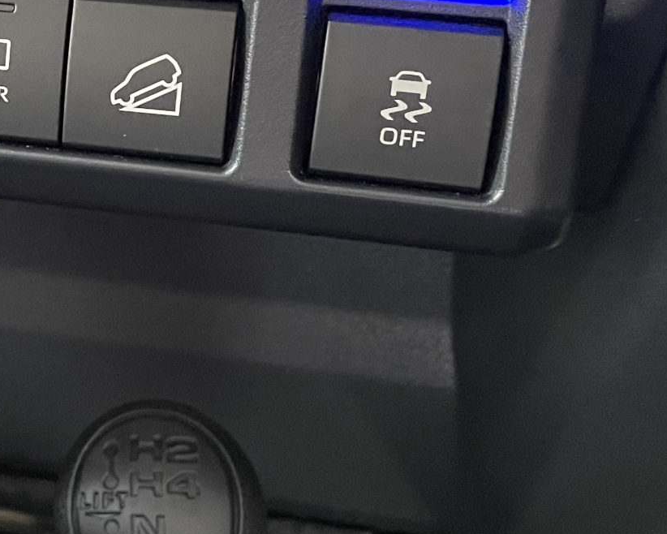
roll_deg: +2.9
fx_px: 1560
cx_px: -114
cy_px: 140
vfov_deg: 19.3
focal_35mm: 79
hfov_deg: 22.4
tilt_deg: -28.9
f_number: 1.6
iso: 800
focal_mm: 4.2
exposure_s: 1/30
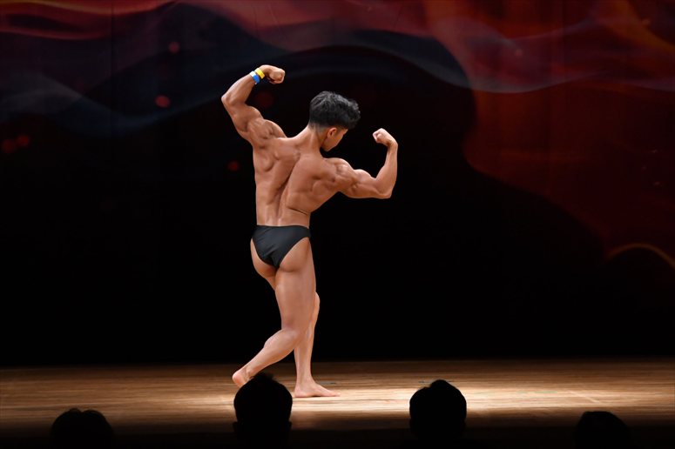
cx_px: 338
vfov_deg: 6.1
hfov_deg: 9.2
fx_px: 4217
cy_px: 224
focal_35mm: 225
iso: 3200
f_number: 5.6
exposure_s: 1/400
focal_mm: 150
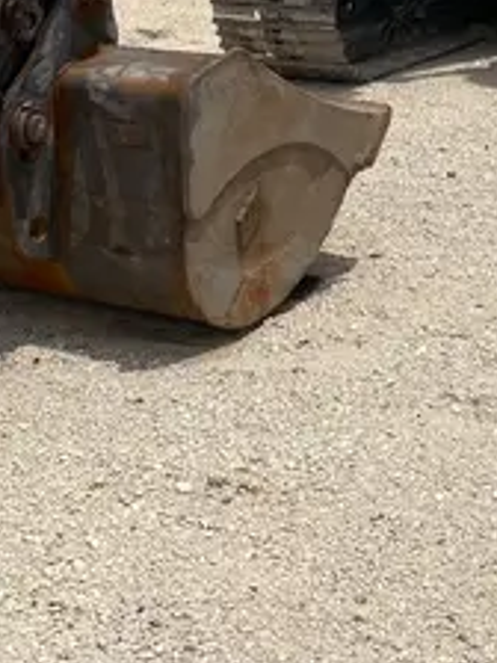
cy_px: -354
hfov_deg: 17.3
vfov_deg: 19.7
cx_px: 376
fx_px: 1627
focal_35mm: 85
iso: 32
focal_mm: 4.2
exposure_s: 1/4464
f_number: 1.6
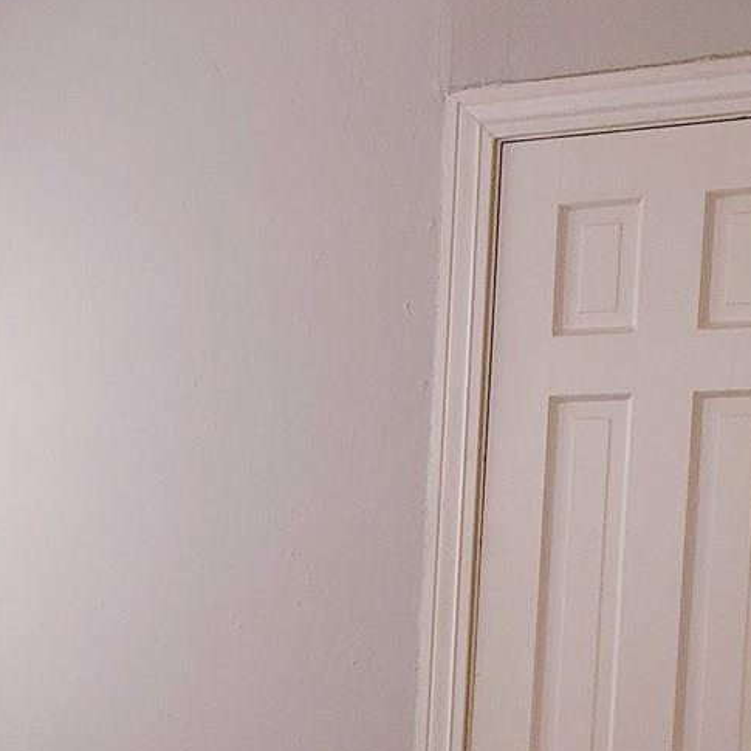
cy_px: 833
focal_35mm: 97
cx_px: -390
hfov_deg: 16.3
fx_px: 2381
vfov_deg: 17.3
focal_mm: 4.3
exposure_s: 1/120
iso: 50
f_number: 2.4
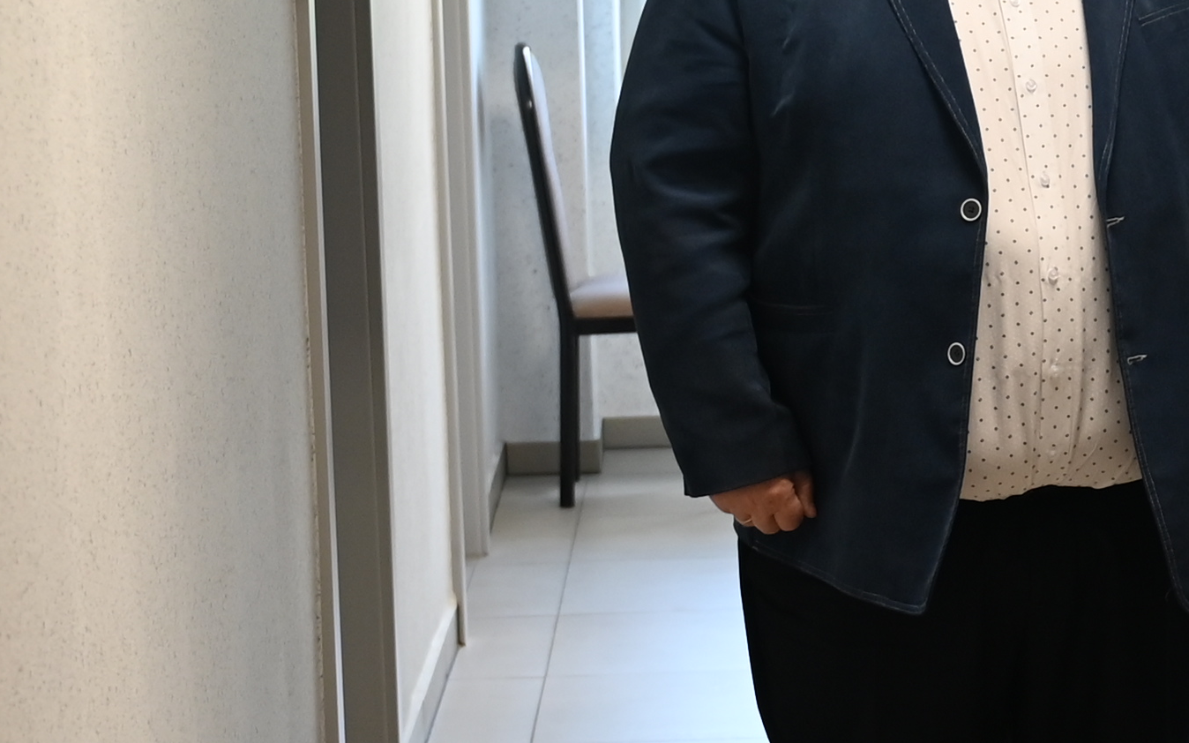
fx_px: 4050
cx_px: 1559
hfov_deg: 15.8
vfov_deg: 10.5
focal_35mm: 125
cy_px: 549
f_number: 2.8
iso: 400
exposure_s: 1/160
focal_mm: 28
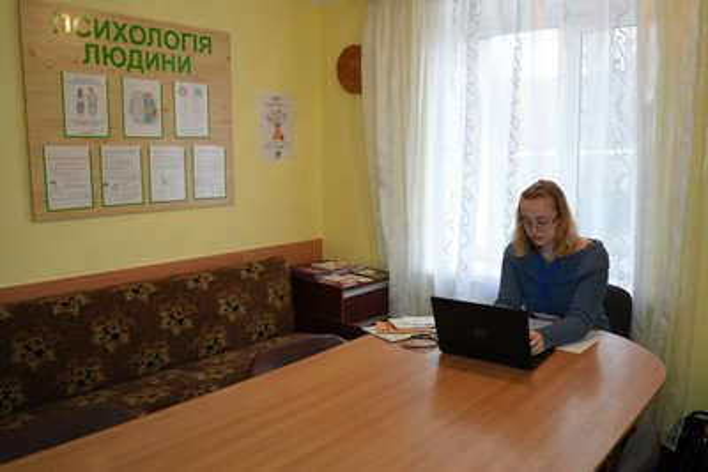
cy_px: 236
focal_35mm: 28
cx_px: 354
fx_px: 551
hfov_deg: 65.5
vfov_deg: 46.4
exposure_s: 1/160
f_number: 4
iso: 1600
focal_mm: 28
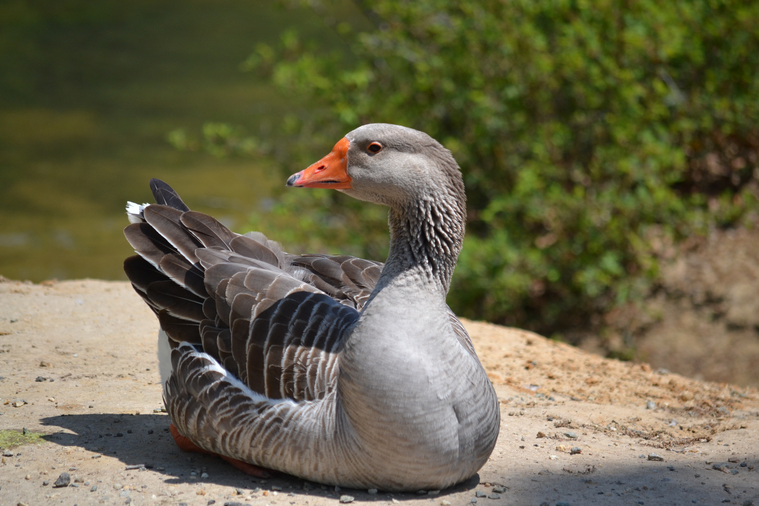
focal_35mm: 218
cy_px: 253
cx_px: 380
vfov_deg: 6.3
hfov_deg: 9.5
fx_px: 4585
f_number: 5.3
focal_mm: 145
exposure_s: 1/2000
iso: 400
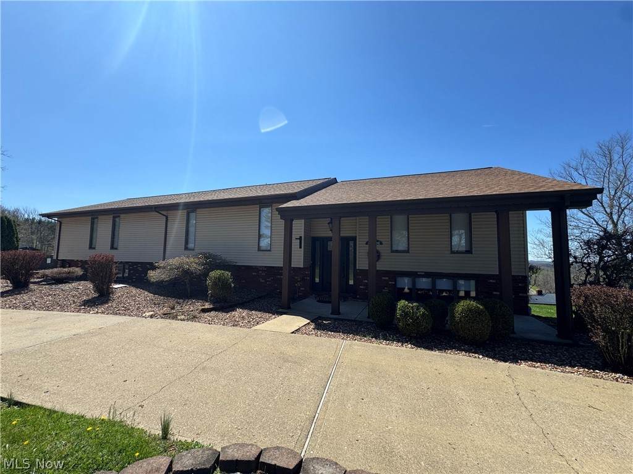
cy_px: 237
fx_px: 256
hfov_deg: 102.1
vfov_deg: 85.7
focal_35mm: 14
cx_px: 316
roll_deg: -0.8
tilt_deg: +3.7
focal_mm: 2.22
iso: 50
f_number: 2.2
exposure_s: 1/1370
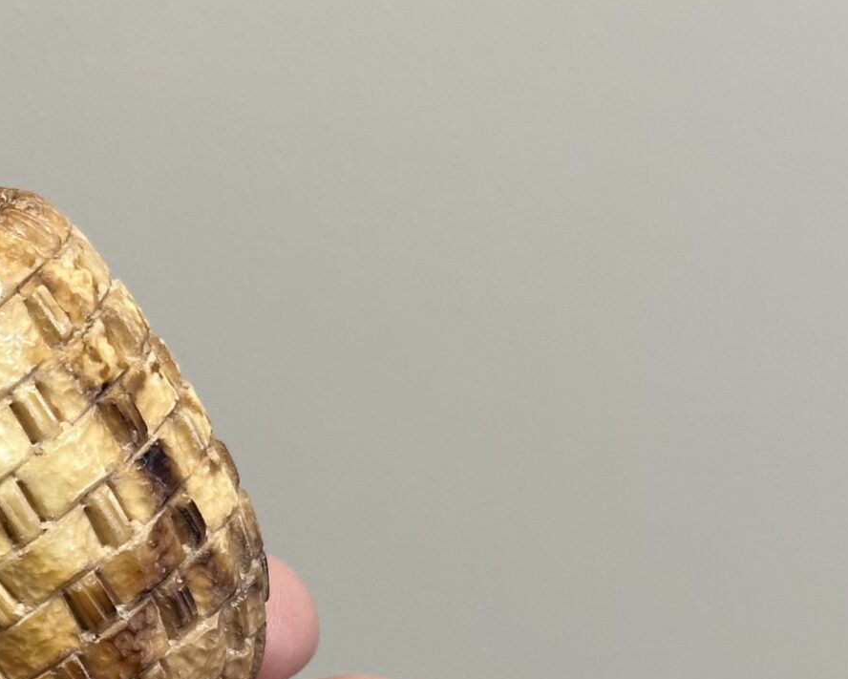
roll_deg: +1.6
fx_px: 3389
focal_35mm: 135
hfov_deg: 13.6
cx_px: -339
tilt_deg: -30.0
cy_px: 709
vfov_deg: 11.3
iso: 80
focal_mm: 6.86
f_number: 1.78
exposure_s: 1/118
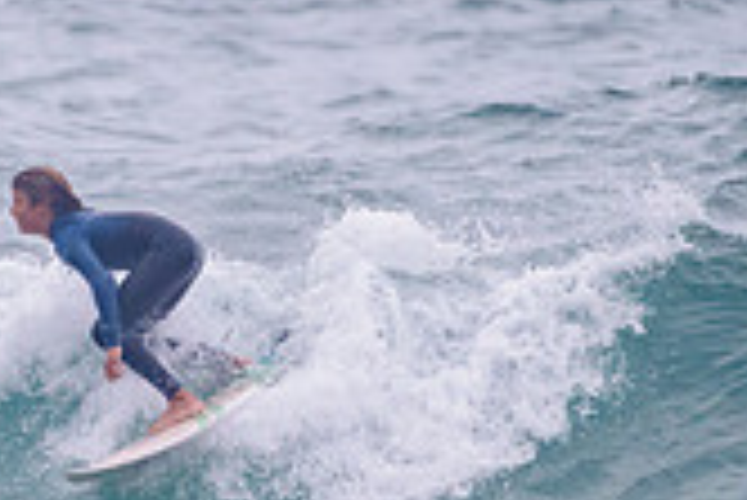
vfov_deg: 0.6
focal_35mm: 2144
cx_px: 52
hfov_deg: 1.0
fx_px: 44526
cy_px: 323
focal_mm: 500
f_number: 5.6
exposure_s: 1/2000
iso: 1100
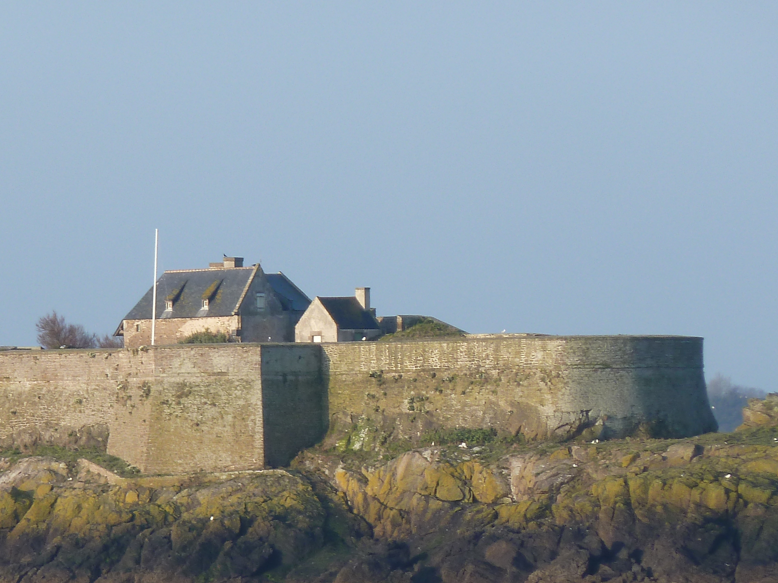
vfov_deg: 2.7
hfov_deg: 3.5
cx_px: 263
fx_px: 12609
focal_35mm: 561
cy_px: 448
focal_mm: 49.2
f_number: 4.9
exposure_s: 1/160
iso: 80
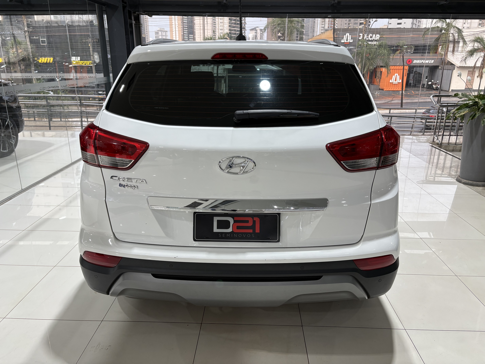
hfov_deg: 67.3
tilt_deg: -18.3
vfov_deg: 53.1
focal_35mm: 26
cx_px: 242
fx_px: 364
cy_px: 182
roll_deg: +0.4
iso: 100
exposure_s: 1/120
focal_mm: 5.96
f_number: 1.6
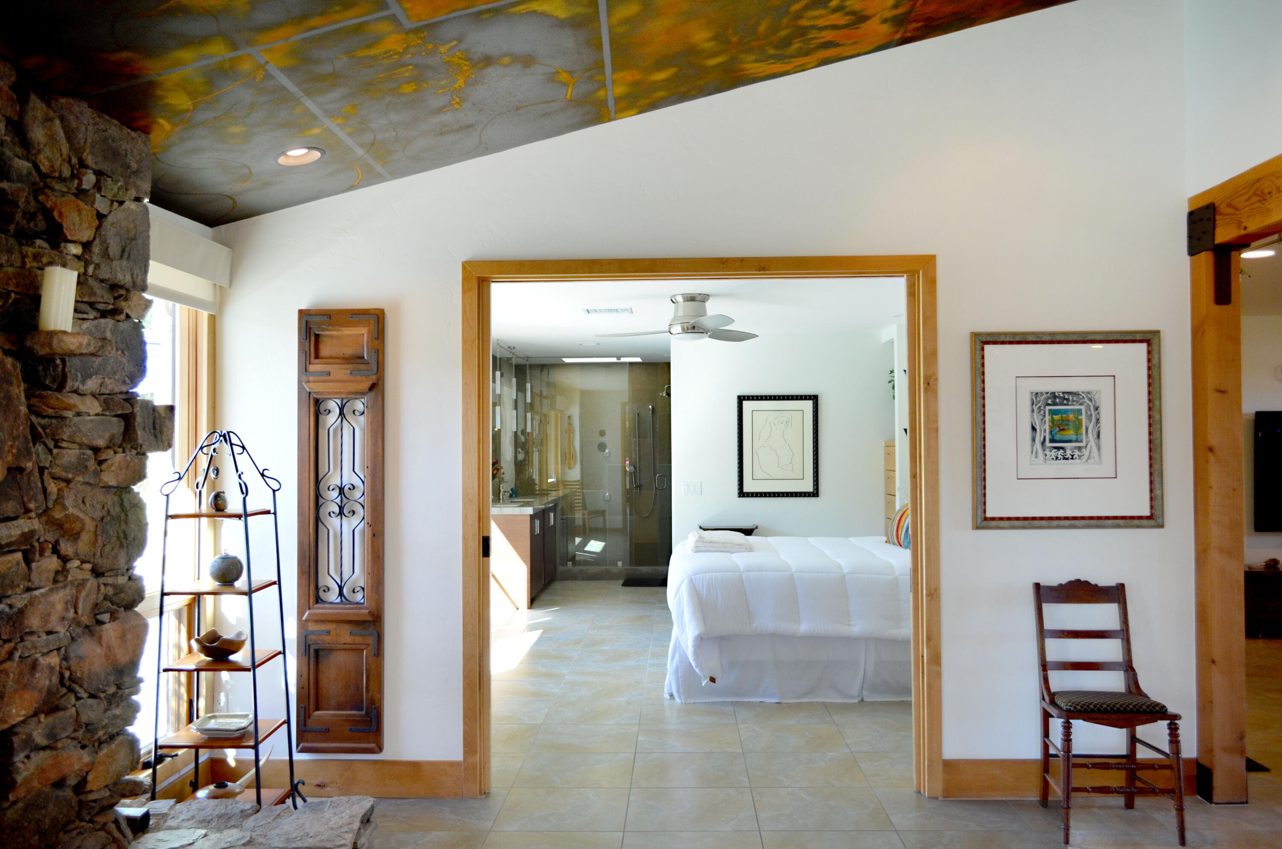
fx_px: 1066
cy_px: 424
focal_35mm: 30
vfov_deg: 43.4
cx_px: 641
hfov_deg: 62.0
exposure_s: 1/125
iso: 400
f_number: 4.5
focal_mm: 20
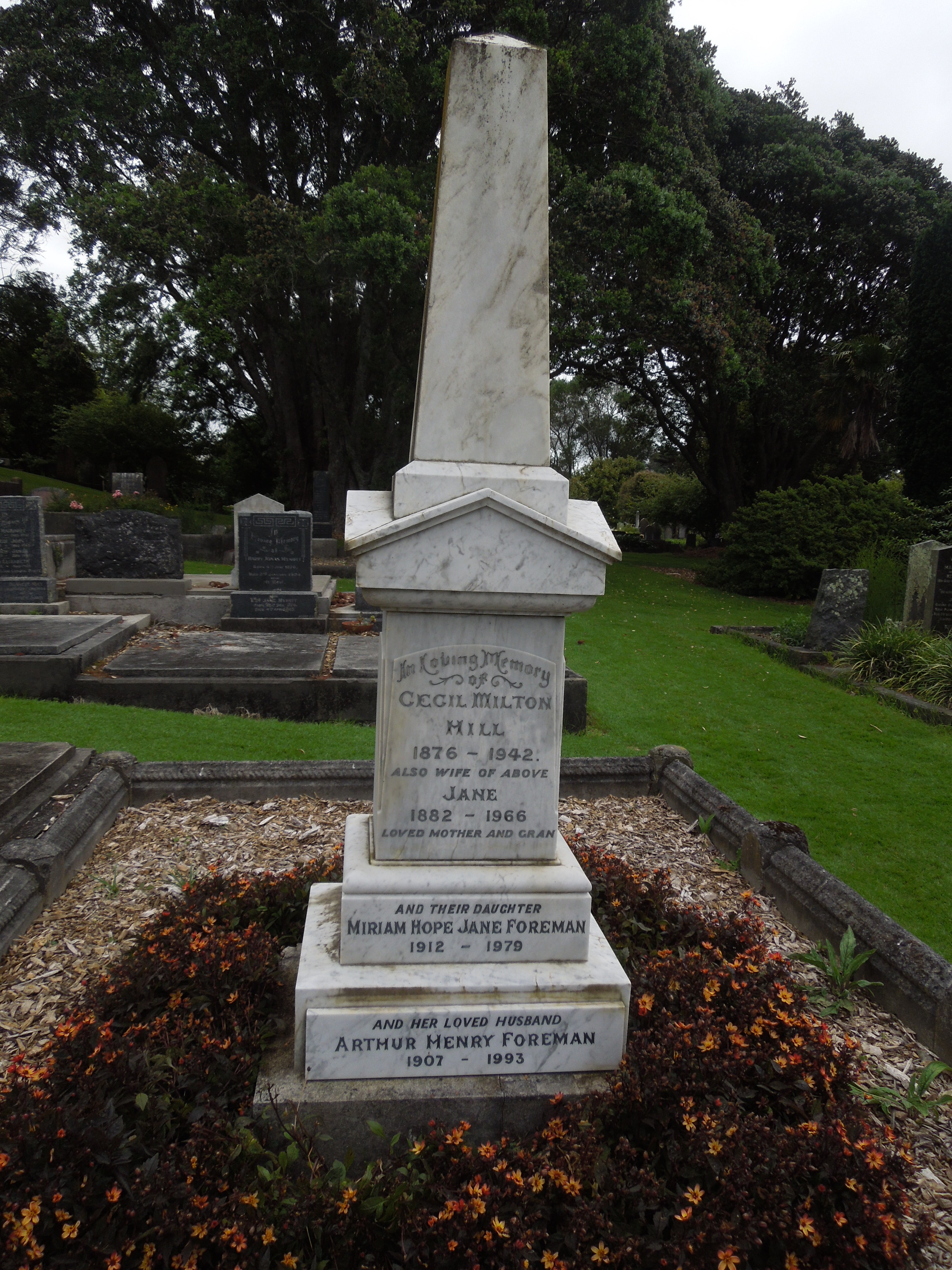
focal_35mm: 25
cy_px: 635
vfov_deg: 69.4
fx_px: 917
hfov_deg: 54.9
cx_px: 476
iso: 100
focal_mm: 4.5
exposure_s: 1/1000
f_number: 3.3
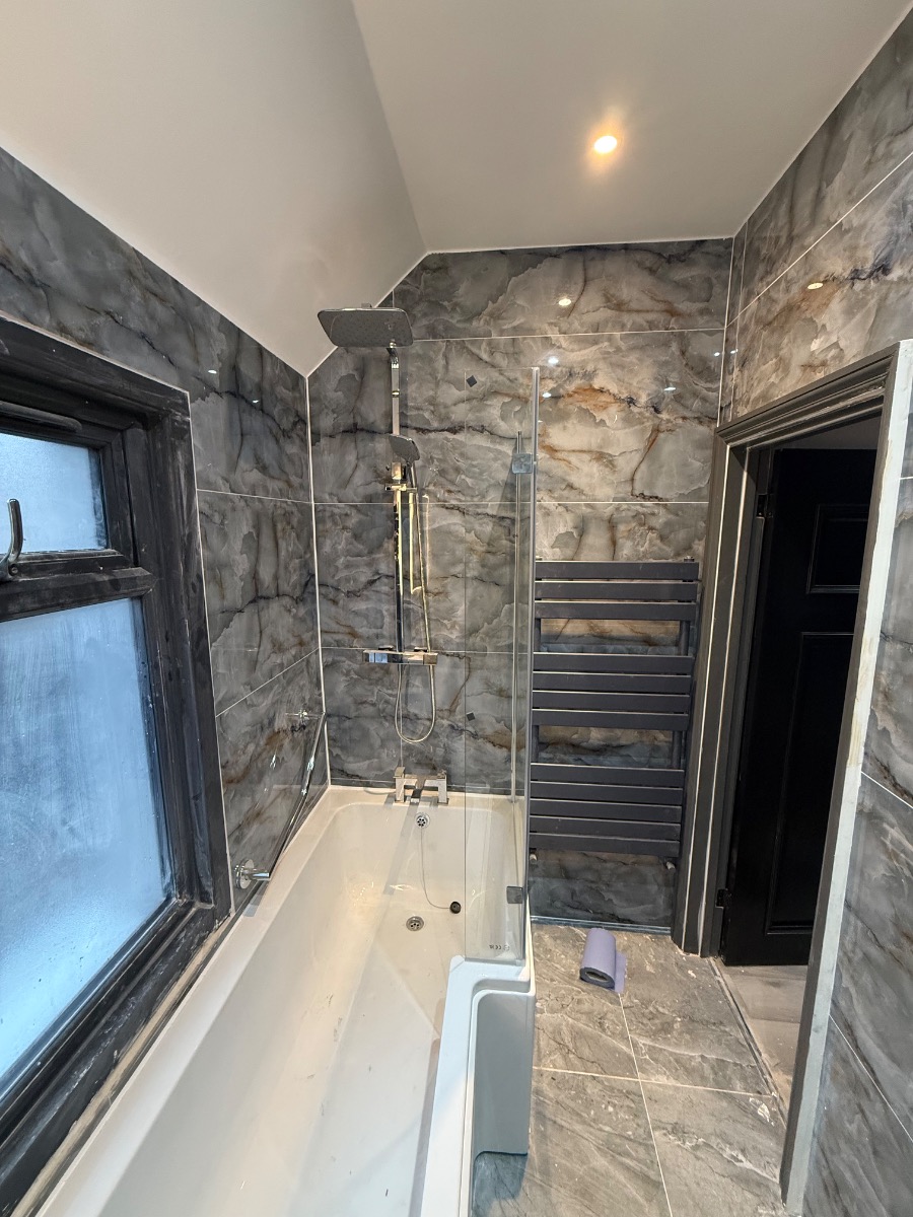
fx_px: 492
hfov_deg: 85.7
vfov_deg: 102.1
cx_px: 456
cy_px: 608
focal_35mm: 14
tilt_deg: -8.5
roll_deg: -0.5
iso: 320
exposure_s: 1/50
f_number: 2.2
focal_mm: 2.22
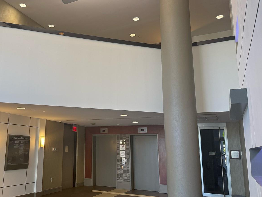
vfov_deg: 42.9
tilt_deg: +11.8
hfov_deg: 54.3
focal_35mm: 33
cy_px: 100
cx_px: 88
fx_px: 250
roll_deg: -0.8
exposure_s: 1/120
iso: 125
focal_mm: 6.76
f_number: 1.78
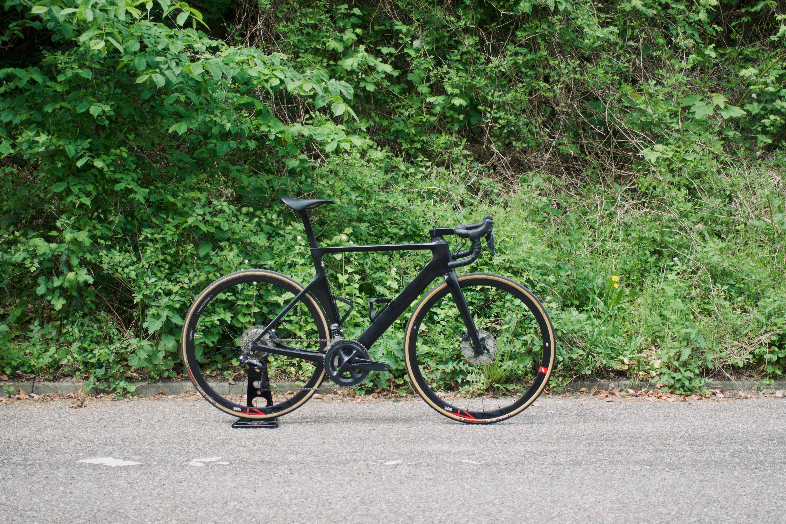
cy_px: 262
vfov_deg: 19.5
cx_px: 393
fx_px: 1528
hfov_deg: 28.8
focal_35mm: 70
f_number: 2.8
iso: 80
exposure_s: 1/250
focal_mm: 25.7
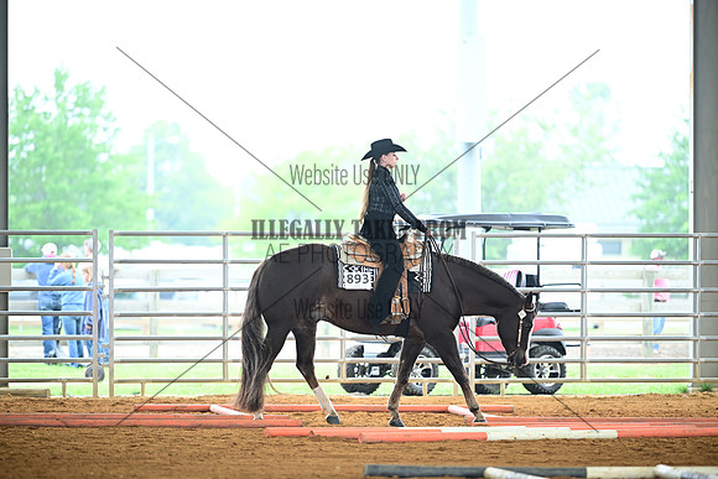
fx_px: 3990
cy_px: 240
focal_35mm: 200
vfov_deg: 6.9
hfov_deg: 10.3
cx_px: 359
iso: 640
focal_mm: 200
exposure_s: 1/309
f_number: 2.8
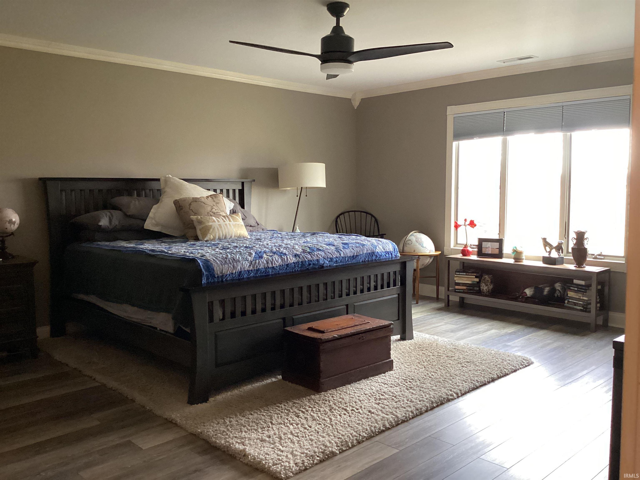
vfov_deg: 45.4
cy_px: 240
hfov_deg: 58.4
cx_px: 320
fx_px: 573
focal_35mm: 31
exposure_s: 1/40
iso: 320
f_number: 2.4
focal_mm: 3.3
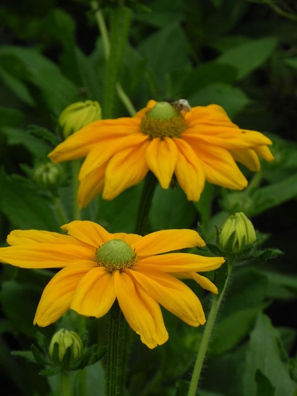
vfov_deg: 6.8
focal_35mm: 291
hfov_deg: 5.1
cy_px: 198
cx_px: 148
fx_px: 3329
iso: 160
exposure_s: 1/800
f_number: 5
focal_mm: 51.8
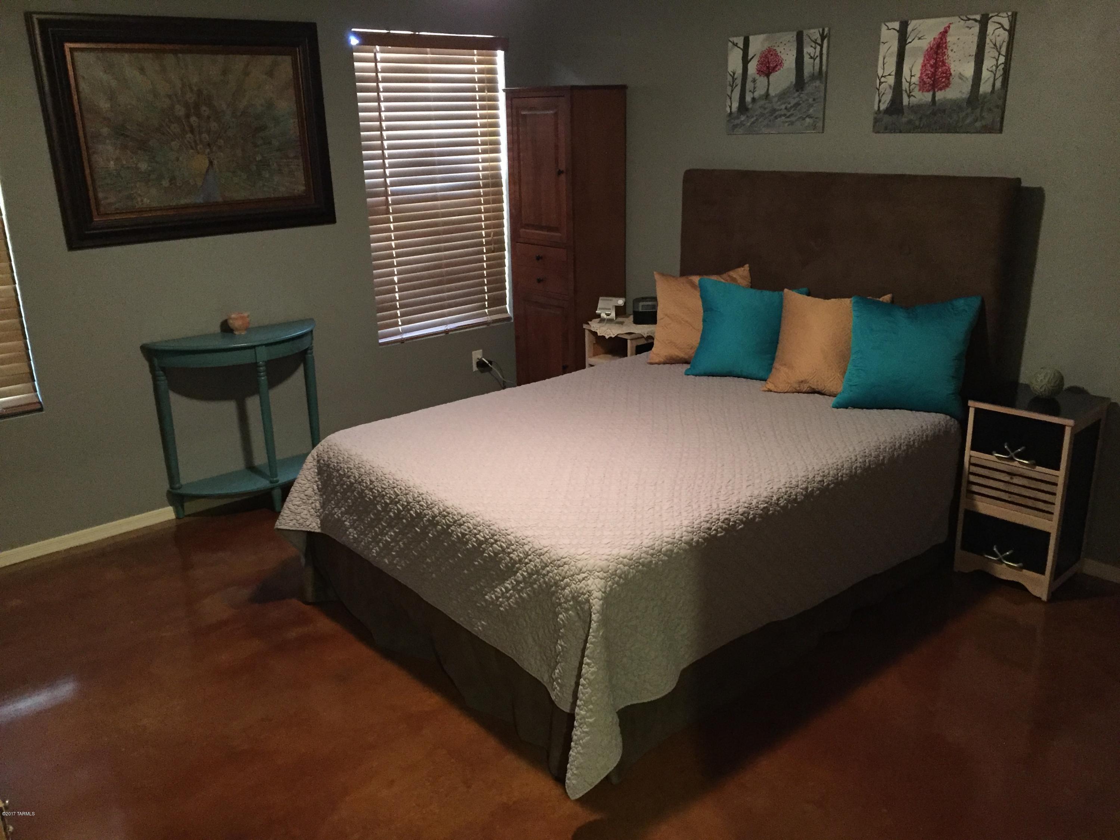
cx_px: 560
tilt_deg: -17.6
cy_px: 420
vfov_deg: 48.2
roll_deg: +1.0
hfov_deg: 61.7
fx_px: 938
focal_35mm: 29
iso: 320
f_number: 2.2
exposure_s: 1/15
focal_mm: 4.15
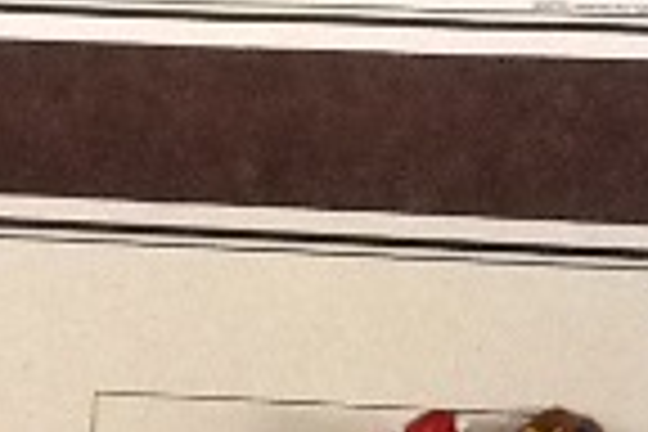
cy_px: -324
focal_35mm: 144
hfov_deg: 14.2
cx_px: 218
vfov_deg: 9.1
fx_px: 2592
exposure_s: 1/30
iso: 160
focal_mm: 2.03
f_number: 2.4
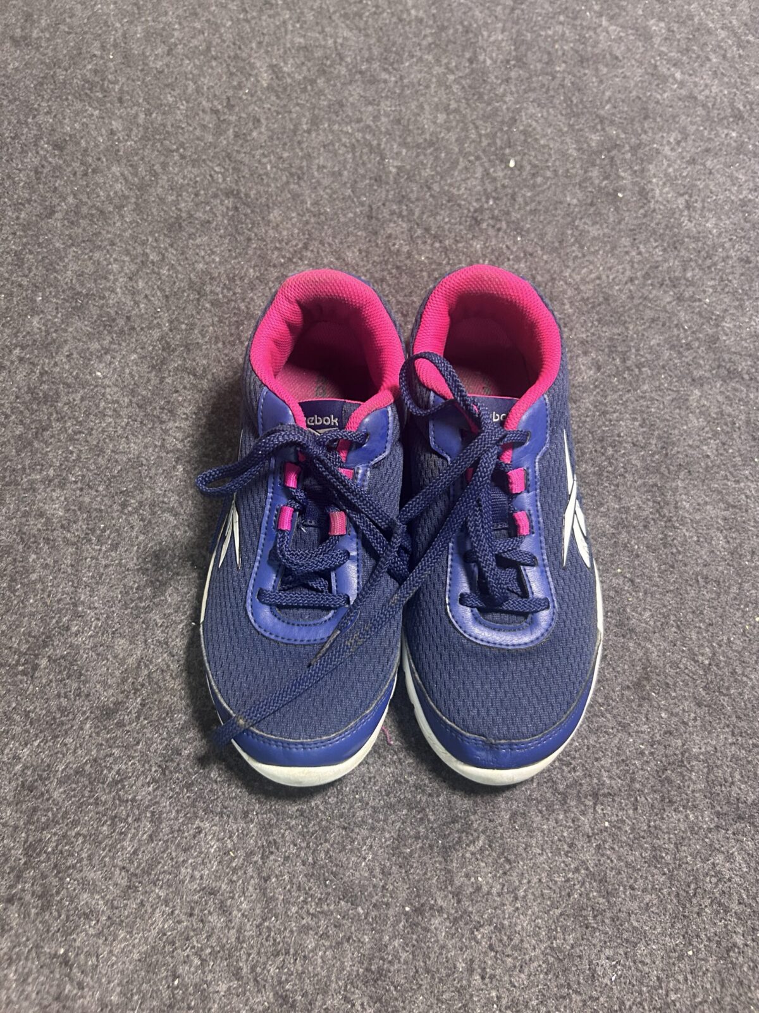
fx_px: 760
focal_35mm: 26
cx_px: 380
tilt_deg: -65.1
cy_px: 506
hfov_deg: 53.1
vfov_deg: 67.3
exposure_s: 1/50
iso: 400
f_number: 1.5
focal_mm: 5.7
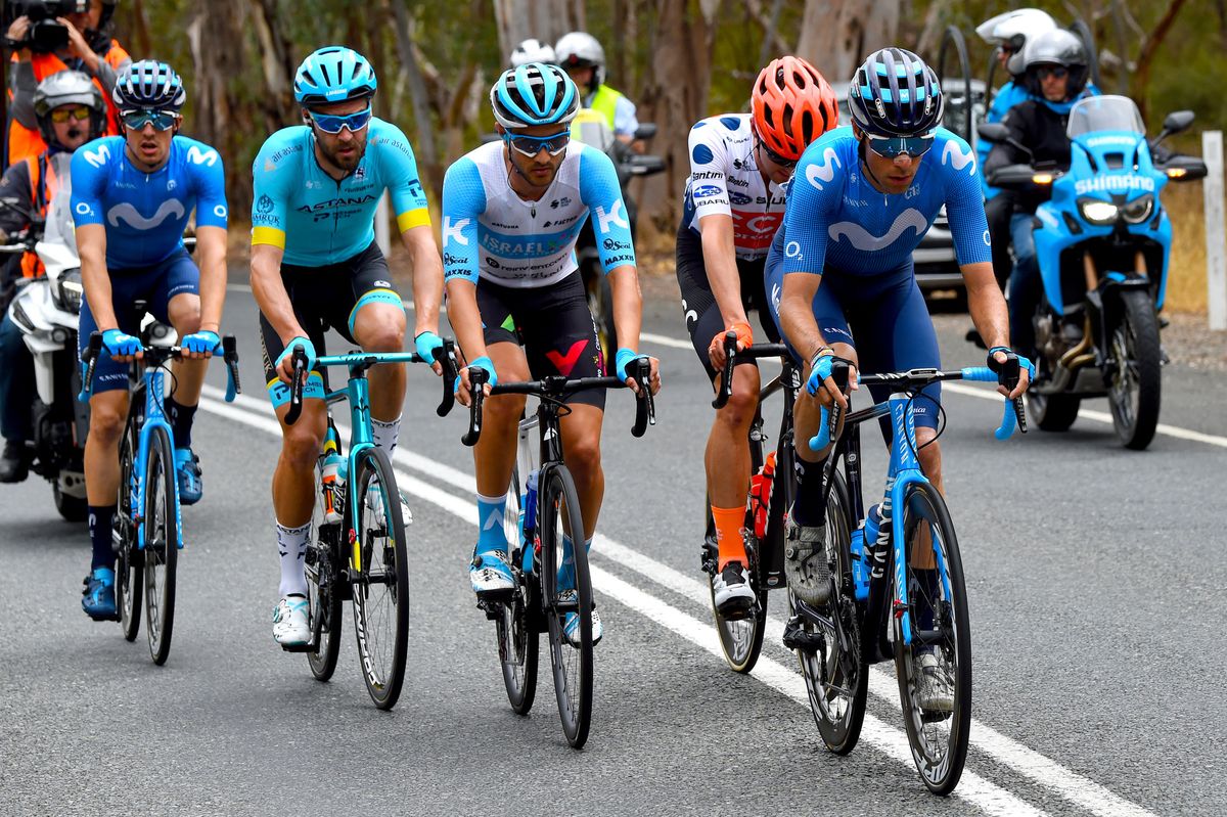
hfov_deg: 10.6
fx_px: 6643
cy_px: 408
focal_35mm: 195
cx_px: 614
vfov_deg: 7.0
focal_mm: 195
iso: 1000
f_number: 9
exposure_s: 1/1600
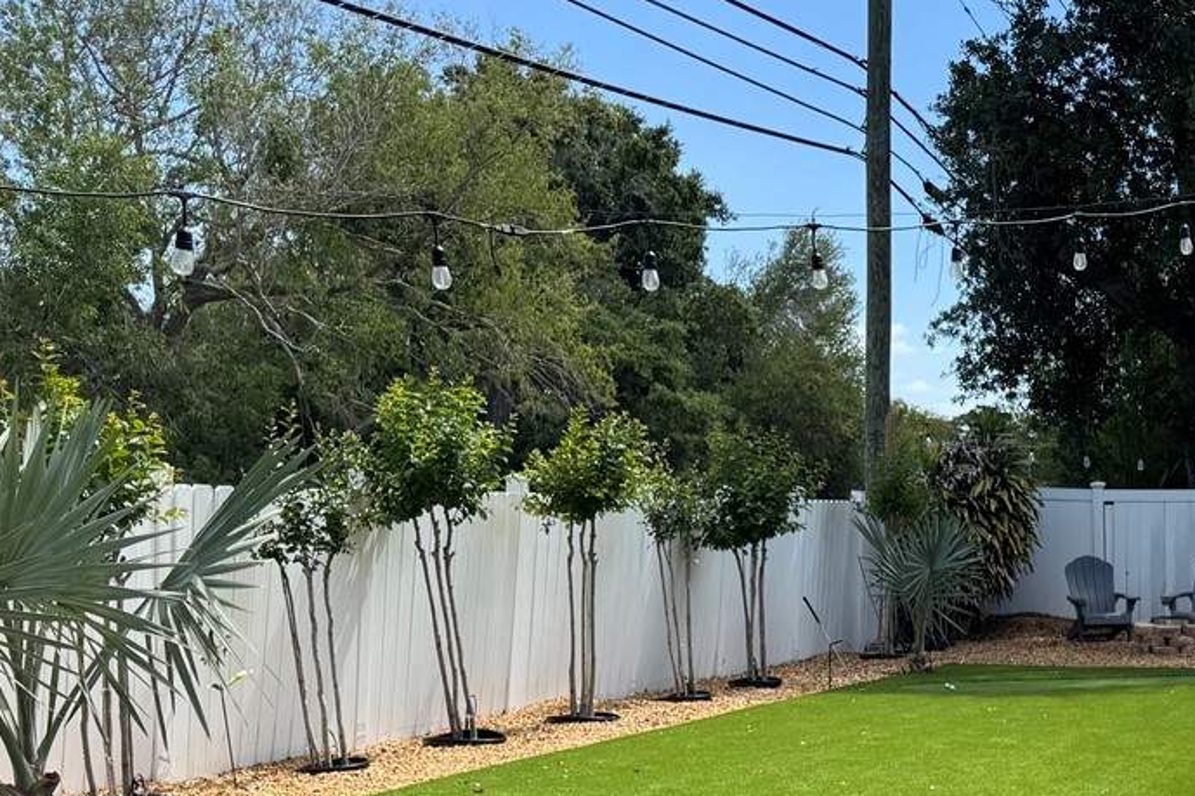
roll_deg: -0.9
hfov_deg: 31.4
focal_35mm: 58
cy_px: 900
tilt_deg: -11.2
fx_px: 1925
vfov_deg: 22.0
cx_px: 1245
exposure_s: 1/2604
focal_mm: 6.76
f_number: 1.78
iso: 80
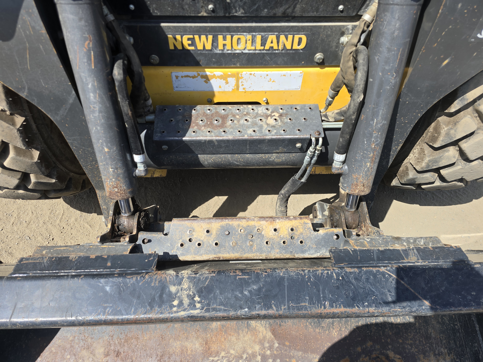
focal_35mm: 23
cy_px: 181
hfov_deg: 73.9
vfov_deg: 58.9
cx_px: 242
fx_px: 321
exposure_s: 1/509
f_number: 1.7
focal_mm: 6.3
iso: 12
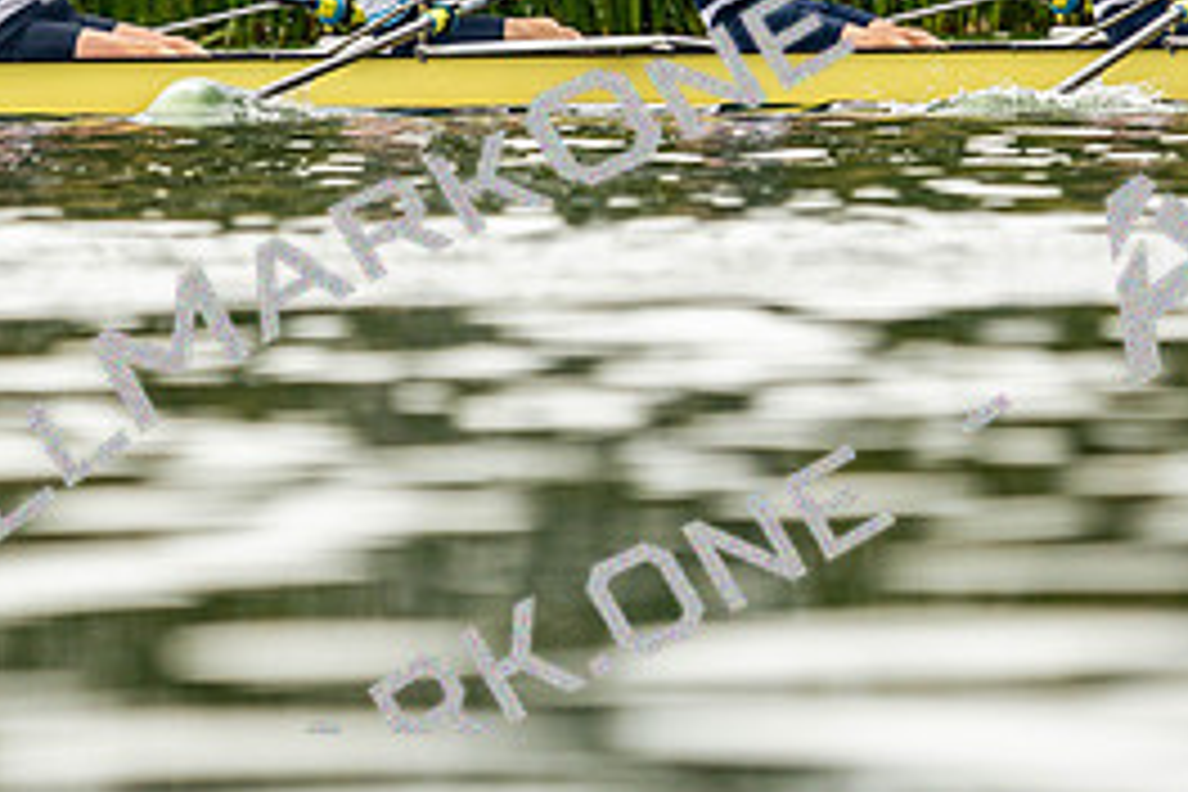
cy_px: -38
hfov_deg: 2.1
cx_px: 720
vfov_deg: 1.4
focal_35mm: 974
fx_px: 32139
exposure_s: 1/2000
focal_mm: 444
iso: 400
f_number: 6.3
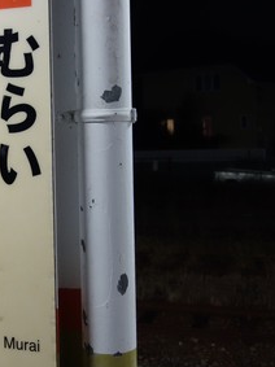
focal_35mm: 61
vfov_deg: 31.6
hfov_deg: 23.6
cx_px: 54
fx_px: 647
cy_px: 158
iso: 800
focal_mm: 10.4
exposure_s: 1/25
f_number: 1.8
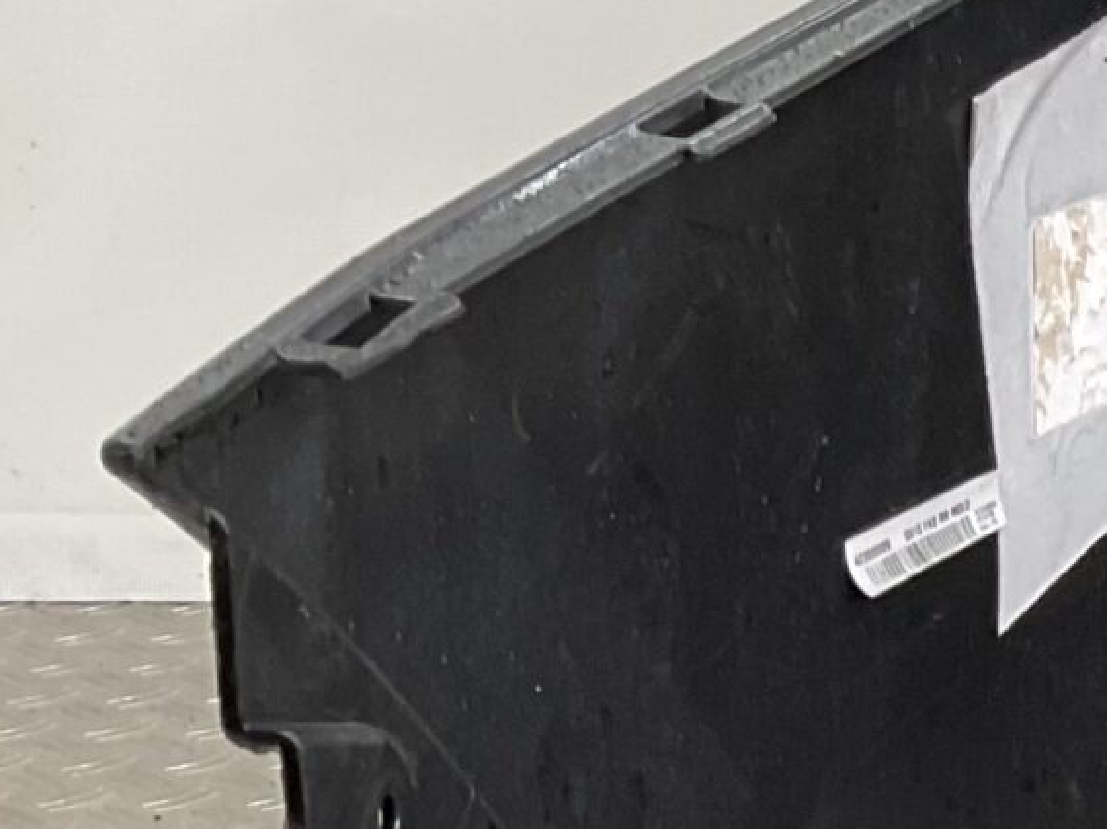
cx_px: 2355
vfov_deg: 11.0
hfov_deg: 12.8
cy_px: 1157
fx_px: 4188
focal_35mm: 131
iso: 25
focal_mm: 3
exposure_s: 1/100
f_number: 1.8
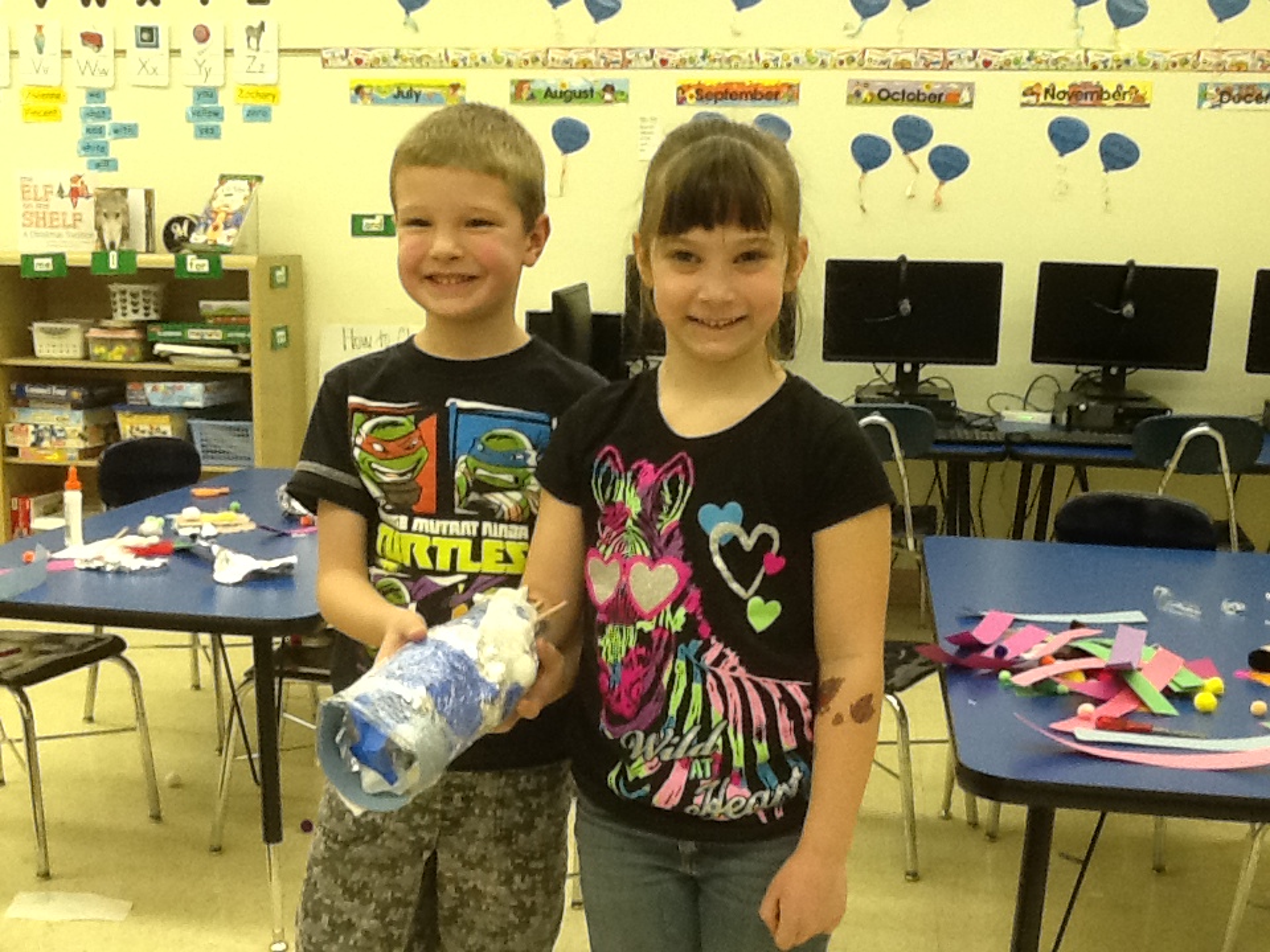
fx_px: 1614
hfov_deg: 42.9
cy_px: 476
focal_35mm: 44
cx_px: 635
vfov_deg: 32.9
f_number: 2.4
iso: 100
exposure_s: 1/30
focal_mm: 2.03
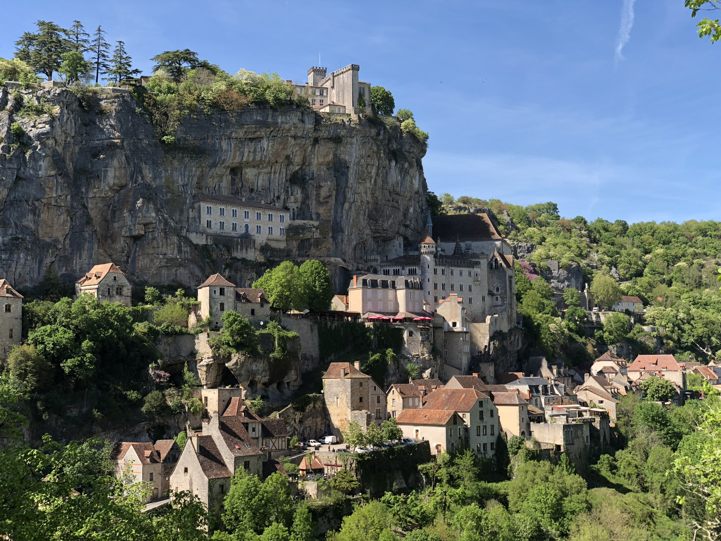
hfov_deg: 36.8
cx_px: 360
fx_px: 1083
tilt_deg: +6.6
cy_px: 270
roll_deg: +1.3
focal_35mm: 52
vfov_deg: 28.0
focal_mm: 6
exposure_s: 1/510
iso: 16
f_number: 2.4
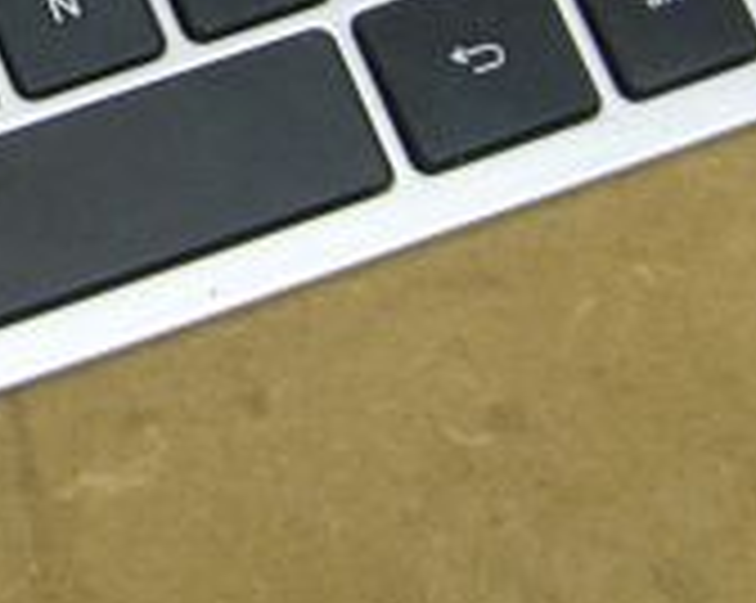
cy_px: -324
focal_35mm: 163
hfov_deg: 11.3
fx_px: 3643
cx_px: -396
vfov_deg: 9.2
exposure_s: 1/25
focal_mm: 5.8
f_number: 2.8
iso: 80
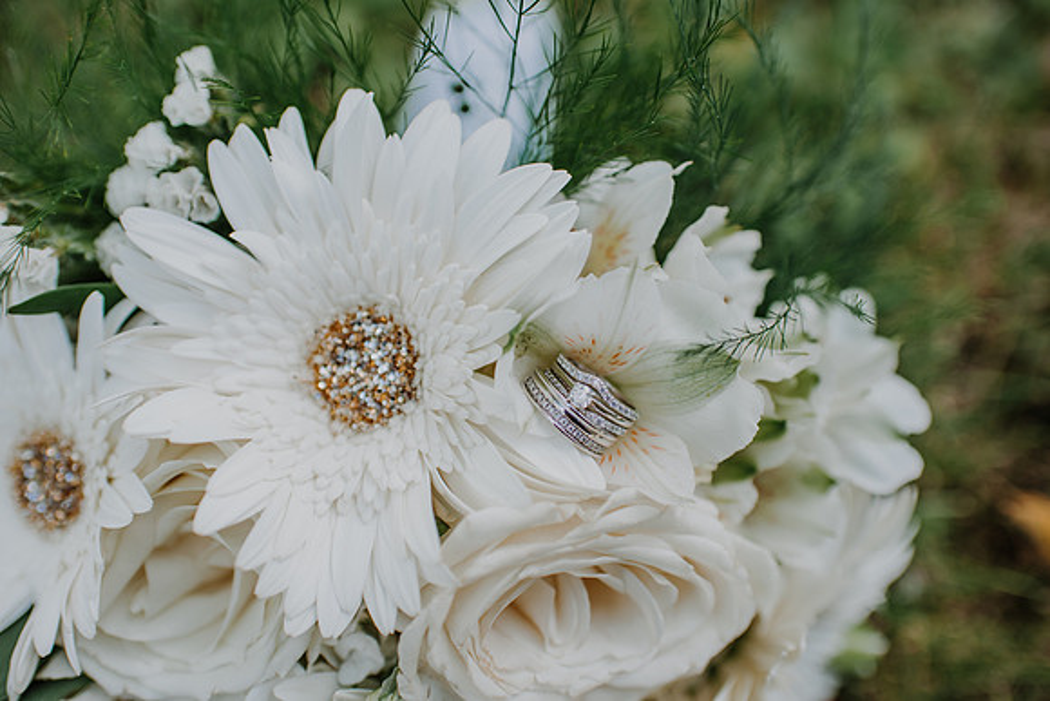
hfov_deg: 54.4
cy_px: 350
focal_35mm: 35
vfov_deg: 37.9
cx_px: 525
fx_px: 1021
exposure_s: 1/1000
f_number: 2.5
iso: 100
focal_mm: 35
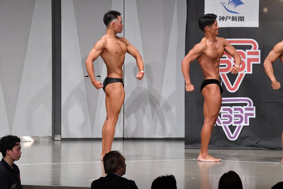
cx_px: 142
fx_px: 1587
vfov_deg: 6.8
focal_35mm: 202
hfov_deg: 10.2
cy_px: 94
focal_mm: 135
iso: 6400
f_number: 5.6
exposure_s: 1/400
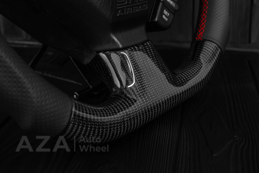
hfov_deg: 37.8
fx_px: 378
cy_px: 86
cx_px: 130
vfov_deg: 25.8
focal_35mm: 52
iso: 500
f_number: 6.3
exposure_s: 1/125
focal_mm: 35
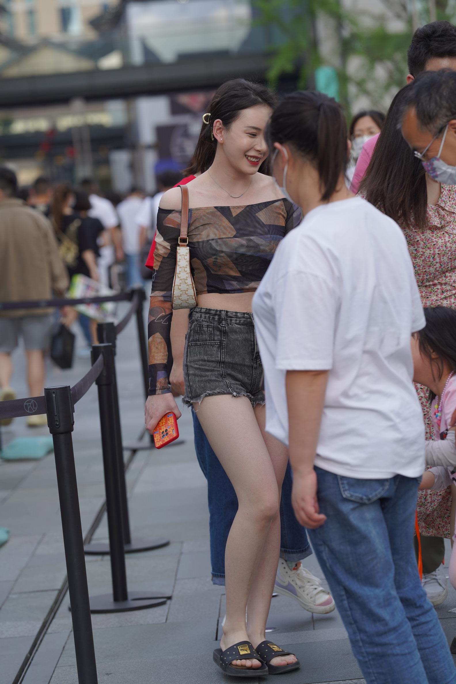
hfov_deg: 10.2
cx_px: 228
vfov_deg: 15.2
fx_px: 2565
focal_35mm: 135
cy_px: 342
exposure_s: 1/640
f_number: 4.5
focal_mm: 135
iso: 320
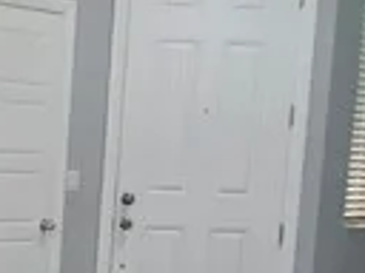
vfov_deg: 14.0
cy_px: 284
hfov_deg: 17.2
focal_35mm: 104
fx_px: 1097
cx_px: -165
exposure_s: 1/60
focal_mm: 2.2
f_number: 2.2
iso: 125
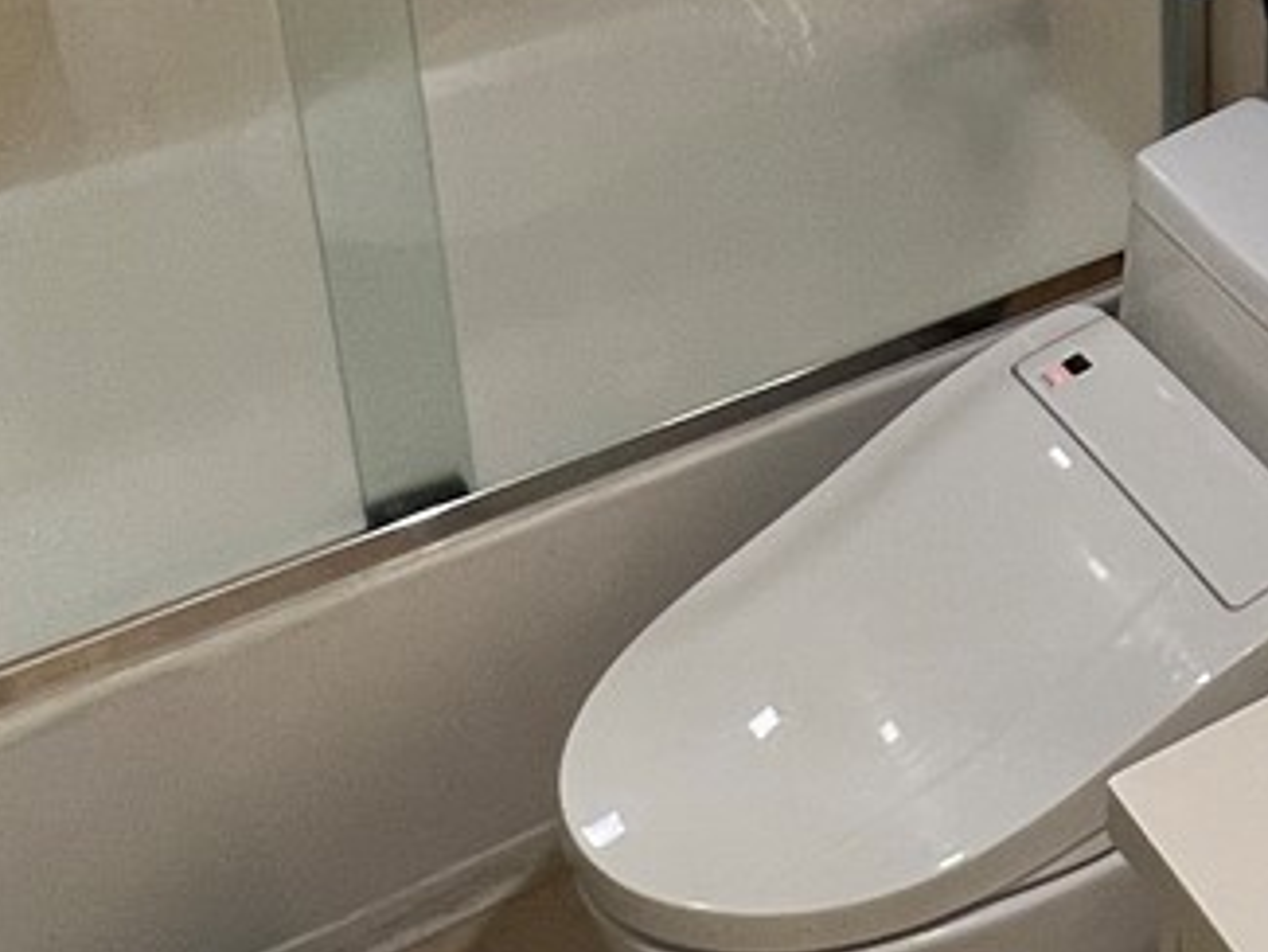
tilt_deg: -23.2
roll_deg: -1.3
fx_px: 2345
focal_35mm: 64
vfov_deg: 20.7
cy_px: -324
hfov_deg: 28.0
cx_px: 1342
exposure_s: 1/60
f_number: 1.8
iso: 160
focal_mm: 1.57
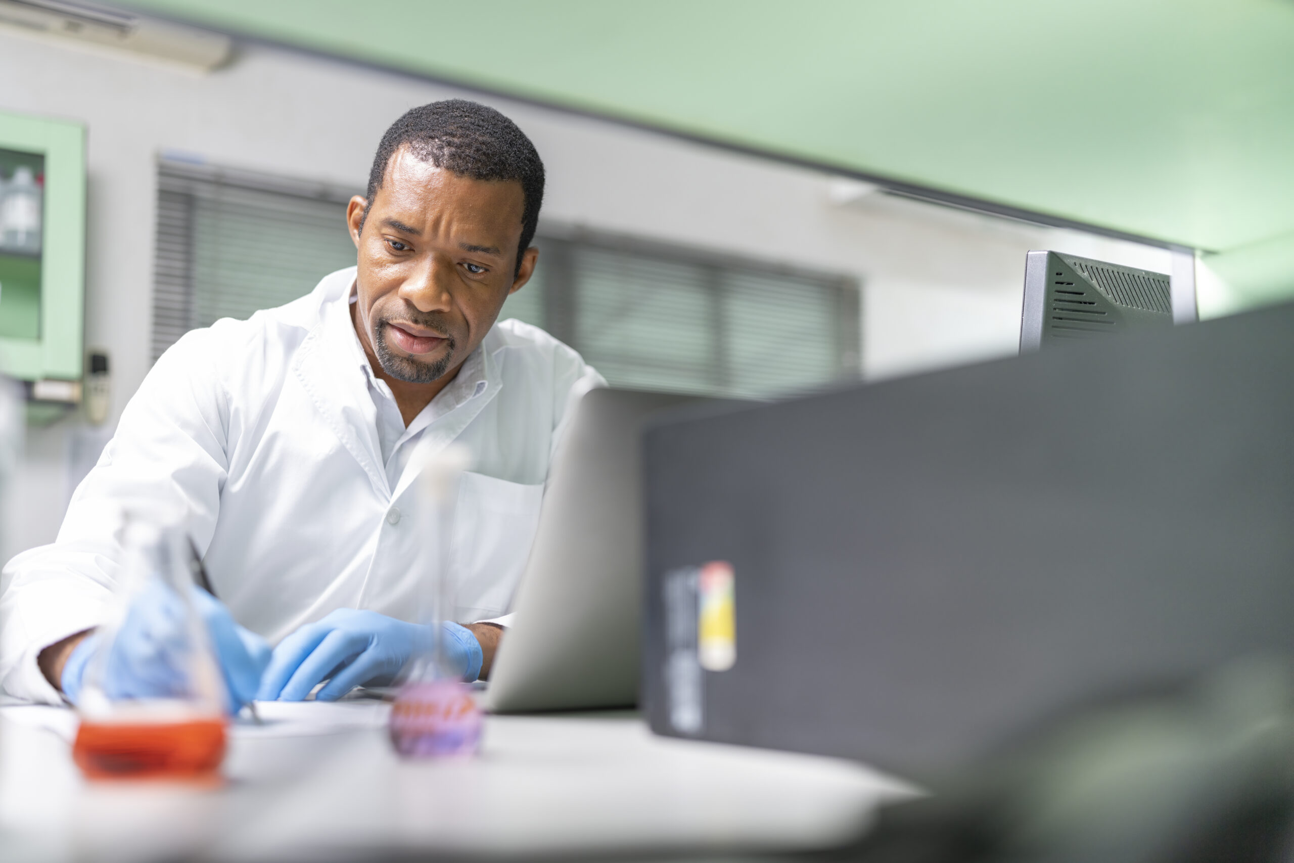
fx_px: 1258
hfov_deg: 54.4
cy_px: 432
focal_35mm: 35
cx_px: 647
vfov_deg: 37.9
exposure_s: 1/160
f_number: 1.4
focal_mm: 35
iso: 160
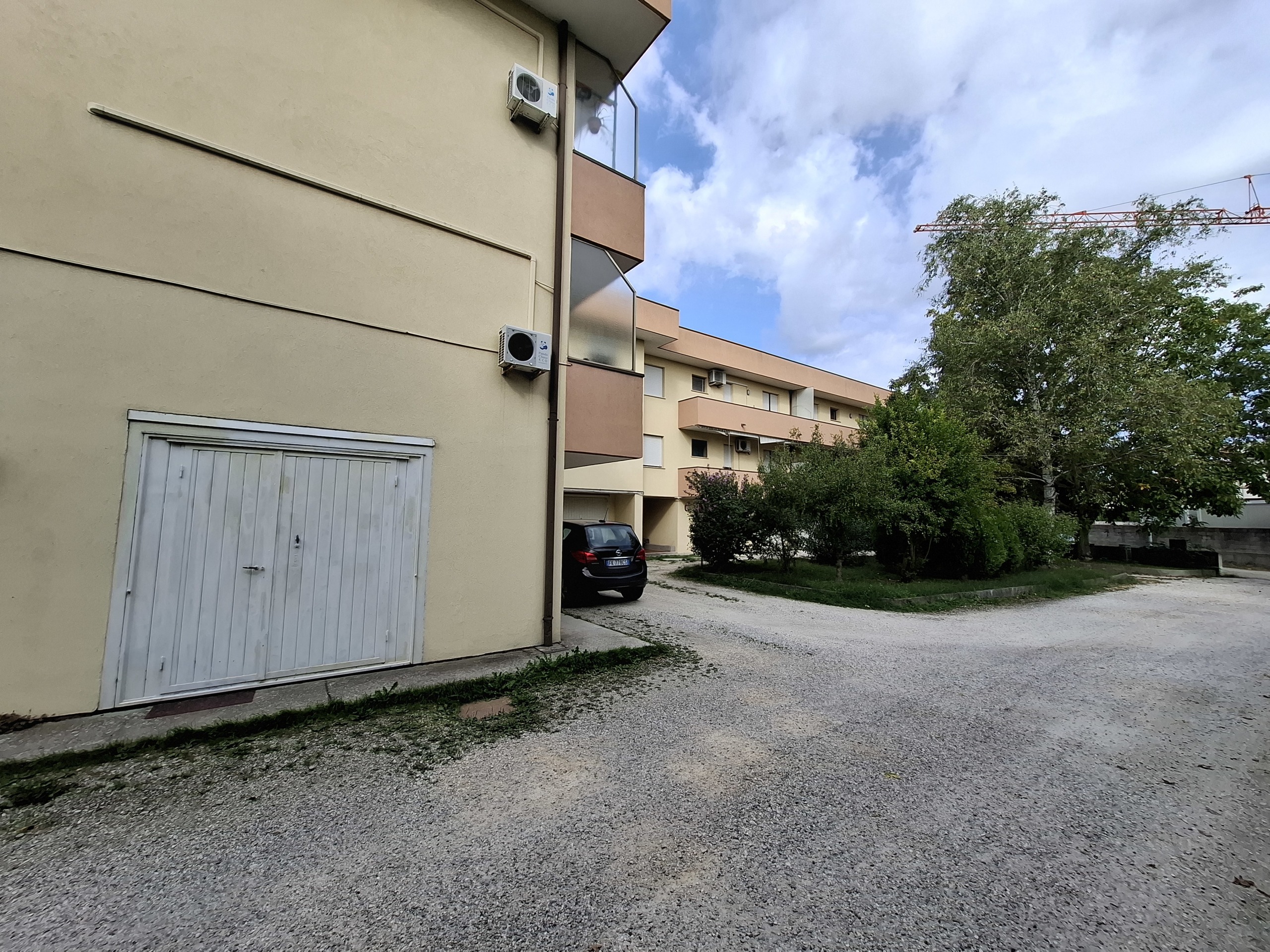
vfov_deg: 89.9
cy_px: 476
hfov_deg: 106.2
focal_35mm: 13
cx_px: 635
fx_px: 477
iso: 40
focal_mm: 1.74
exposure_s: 1/759
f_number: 2.2
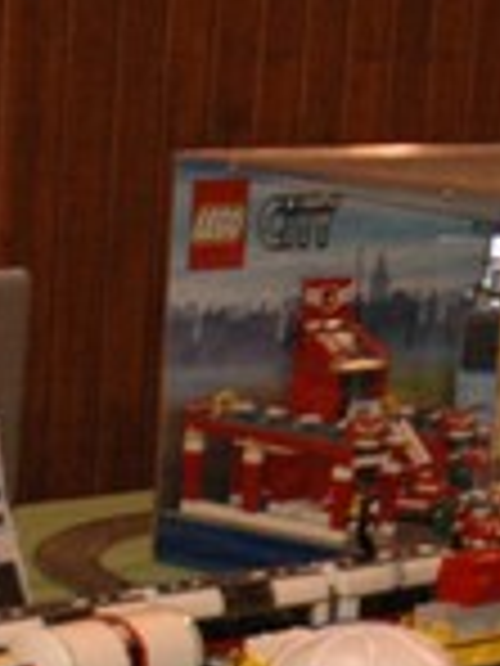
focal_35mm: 195
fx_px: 3748
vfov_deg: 9.7
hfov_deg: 7.6
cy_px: 1116
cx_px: 113
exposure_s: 1/60
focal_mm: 25
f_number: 4
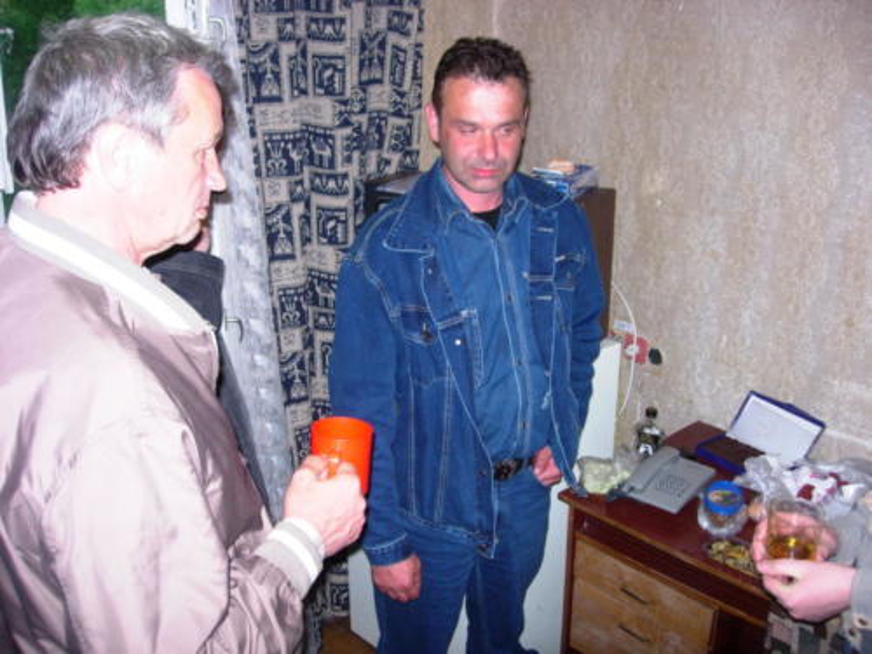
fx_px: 957
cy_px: 327
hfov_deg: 49.0
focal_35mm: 38
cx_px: 436
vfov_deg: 37.7
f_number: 2.8
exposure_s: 1/64
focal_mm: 7.8
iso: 79
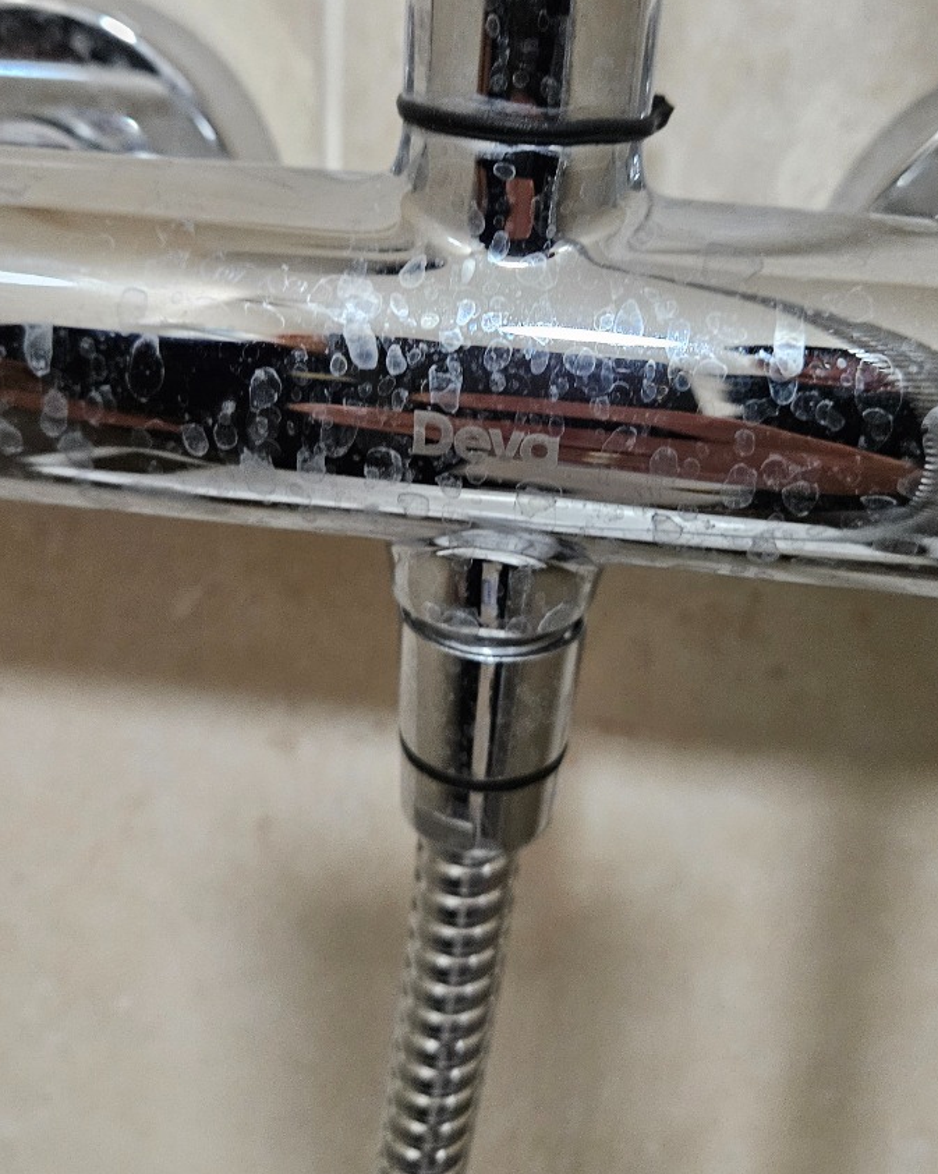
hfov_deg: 45.7
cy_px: 449
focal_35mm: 32
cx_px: 516
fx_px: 1111
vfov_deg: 55.1
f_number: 1.8
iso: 1000
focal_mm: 5.4
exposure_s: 1/100
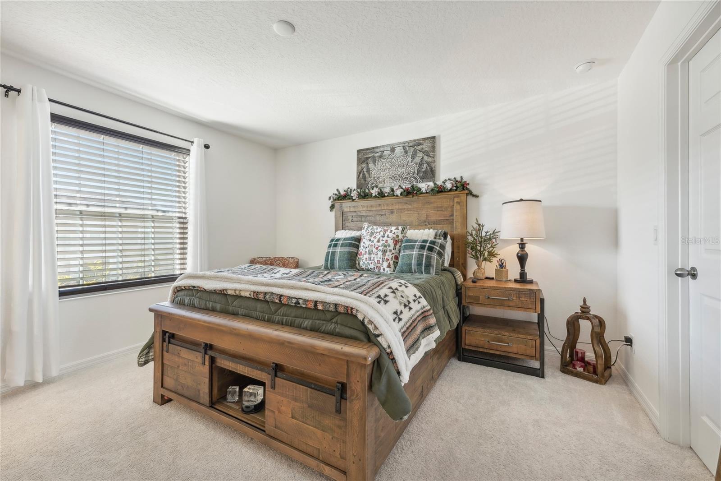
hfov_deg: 104.3
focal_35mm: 14
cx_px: 360
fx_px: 280
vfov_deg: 81.2
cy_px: 240
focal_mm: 14
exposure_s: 1/13
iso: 400
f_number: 8
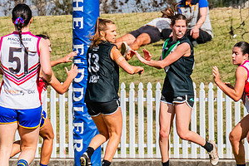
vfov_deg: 1.0
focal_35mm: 1419
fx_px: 9824
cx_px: 106
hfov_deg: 1.5
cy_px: 88
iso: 800
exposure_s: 1/1600
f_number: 14
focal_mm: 420
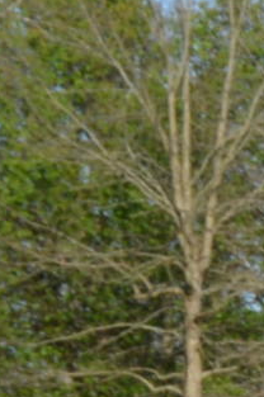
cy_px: 765
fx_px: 4123
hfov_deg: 3.4
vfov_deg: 5.4
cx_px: 1240
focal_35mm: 374
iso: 100
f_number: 8
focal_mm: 26
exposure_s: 1/250
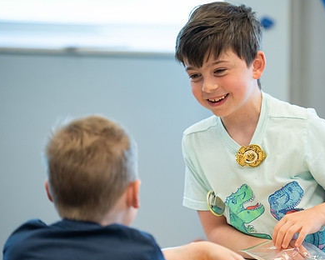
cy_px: 134
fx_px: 2251
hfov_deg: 8.3
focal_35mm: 234
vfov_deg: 6.6
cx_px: 236
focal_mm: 165
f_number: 2.8
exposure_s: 1/250
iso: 800
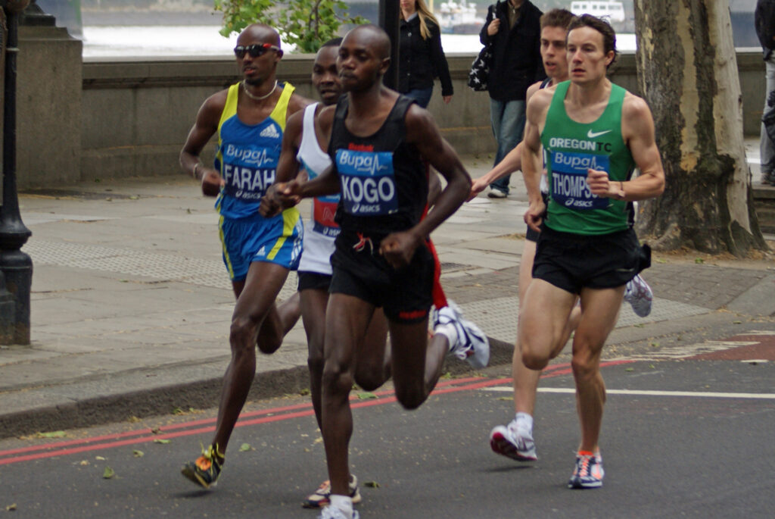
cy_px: 260
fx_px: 2424
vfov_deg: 12.2
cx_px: 388
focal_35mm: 112
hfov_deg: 18.2
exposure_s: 1/250
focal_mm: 75
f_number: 4.5
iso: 200
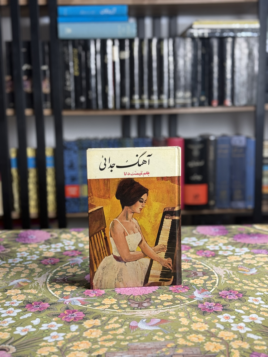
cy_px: 178
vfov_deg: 39.7
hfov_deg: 30.3
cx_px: 134
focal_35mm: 48
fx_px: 495
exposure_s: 1/50
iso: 64
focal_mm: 6.76
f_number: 1.78
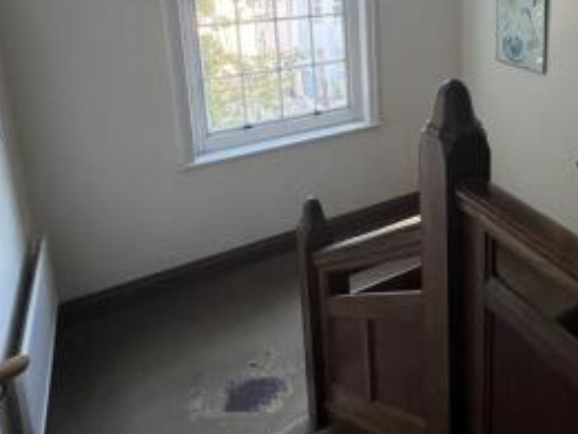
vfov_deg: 44.1
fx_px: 484
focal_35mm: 29
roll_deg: +1.8
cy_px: 45
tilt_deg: -11.0
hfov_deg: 57.9
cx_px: 446
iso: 125
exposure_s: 1/100
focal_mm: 1.57
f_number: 1.8
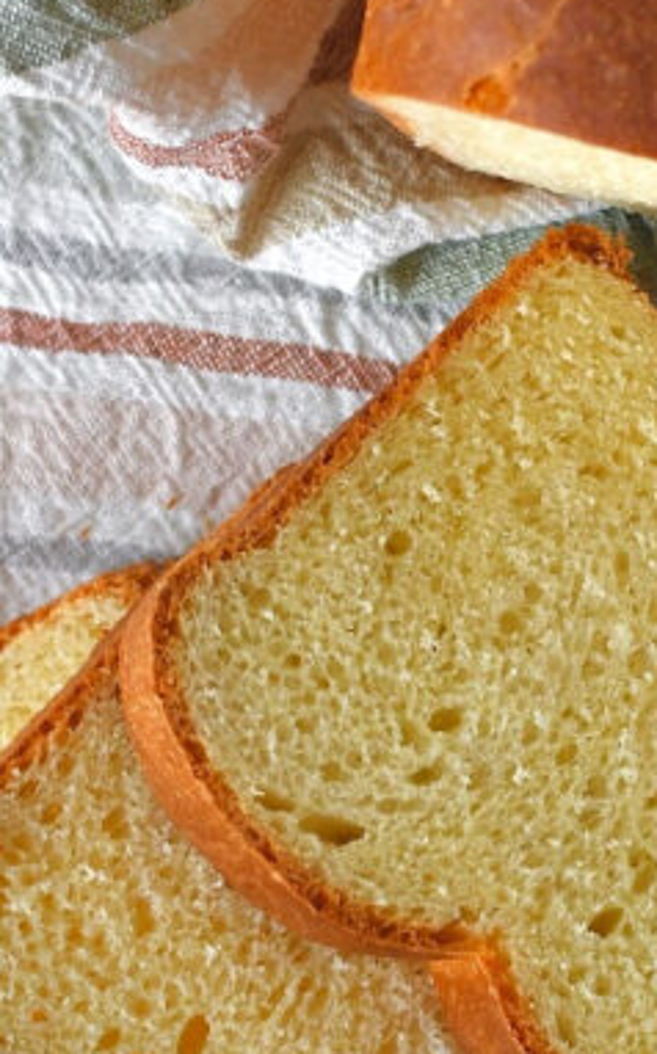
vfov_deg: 13.1
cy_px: 533
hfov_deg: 8.1
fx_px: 4594
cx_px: 640
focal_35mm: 160
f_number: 4.5
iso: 800
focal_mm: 35
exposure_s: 1/200
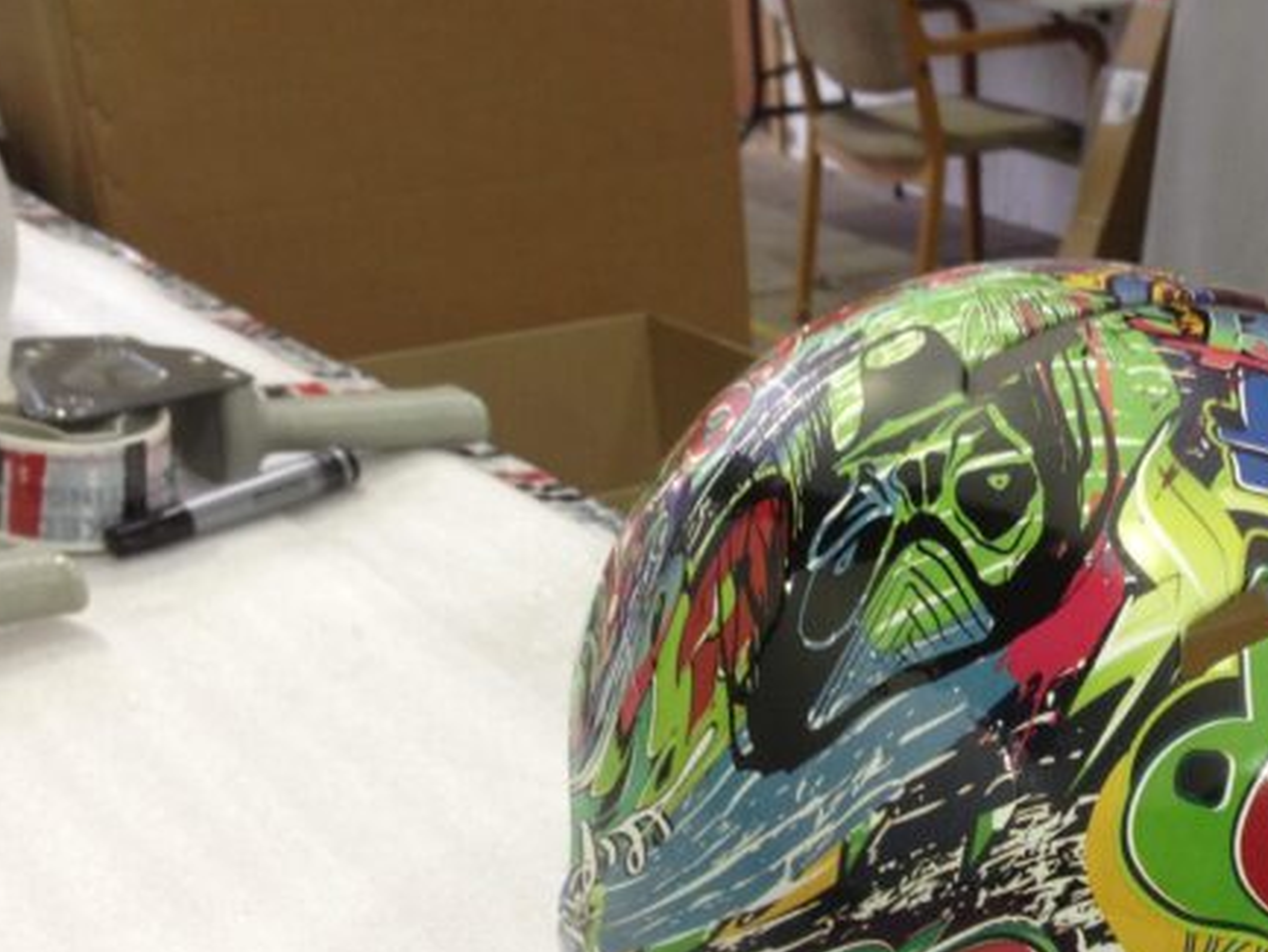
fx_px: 2235
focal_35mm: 61
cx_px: 1031
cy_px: 864
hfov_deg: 30.8
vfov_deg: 23.4
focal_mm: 4.13
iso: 64
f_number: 2.4
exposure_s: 1/20
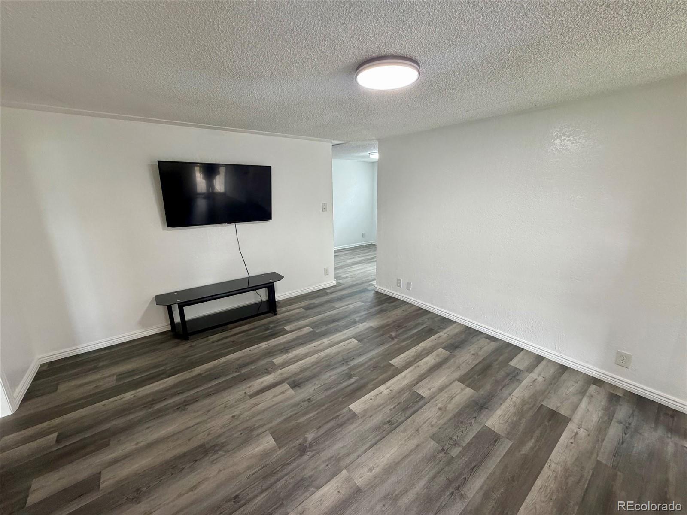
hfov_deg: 102.1
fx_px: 278
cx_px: 344
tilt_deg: -13.5
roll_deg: +0.9
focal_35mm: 14
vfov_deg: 85.7
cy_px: 258
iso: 200
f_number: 2.2
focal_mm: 2.22
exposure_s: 1/60
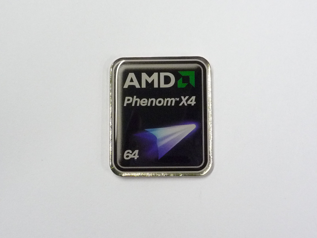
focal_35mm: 64
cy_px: 119
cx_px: 158
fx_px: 586
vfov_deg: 22.9
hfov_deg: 30.3
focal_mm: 6.3
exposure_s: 1/15
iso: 400
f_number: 3.8
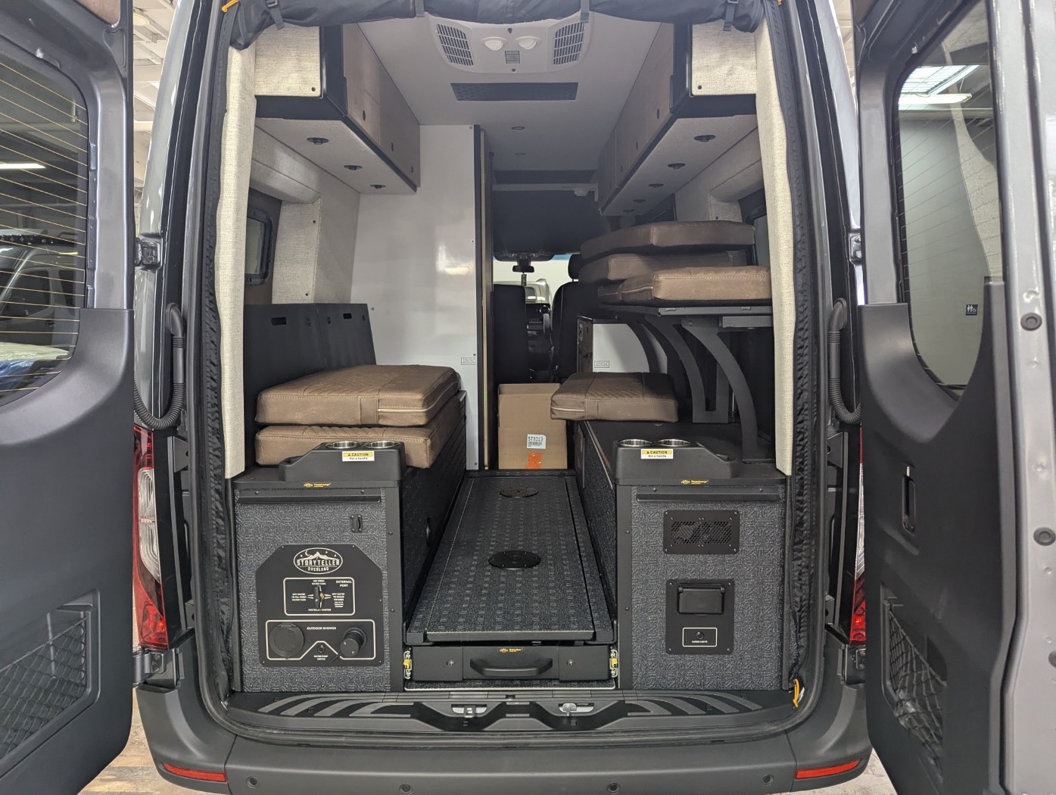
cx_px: 528
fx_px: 733
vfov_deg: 56.9
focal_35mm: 24
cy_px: 398
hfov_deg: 71.5
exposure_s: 1/120
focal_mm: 6.81
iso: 617
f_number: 1.85
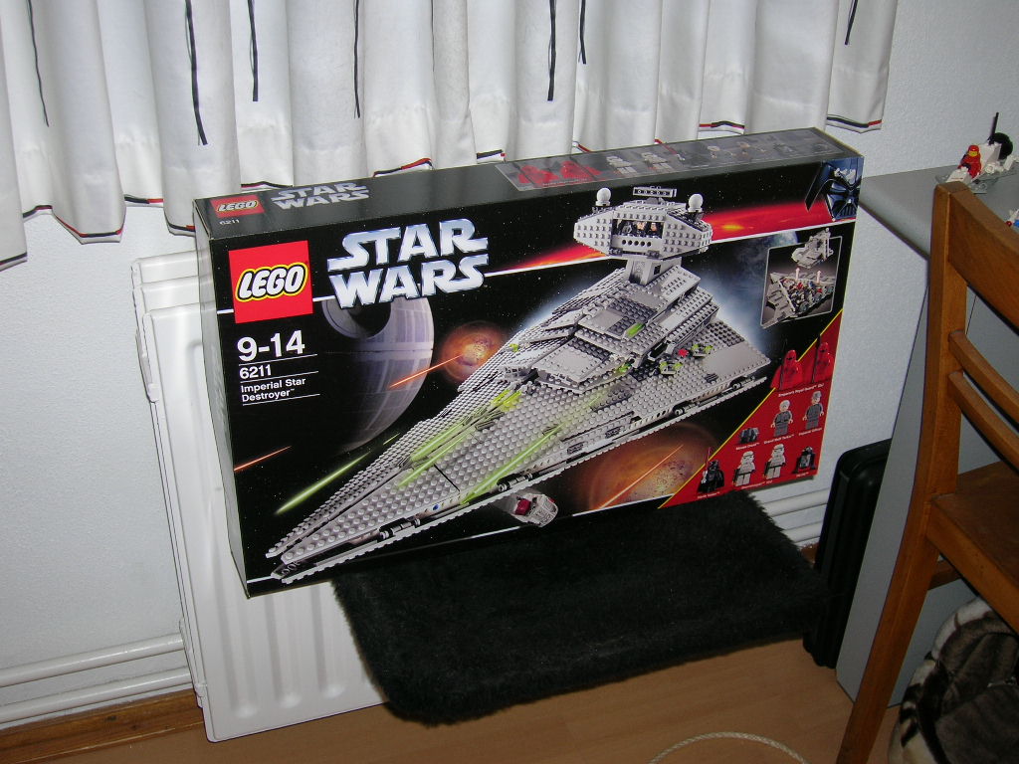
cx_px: 510
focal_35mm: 42
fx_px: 1236
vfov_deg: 34.3
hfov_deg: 44.8
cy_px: 382
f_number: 3.1
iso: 50
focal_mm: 7
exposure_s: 1/60.1
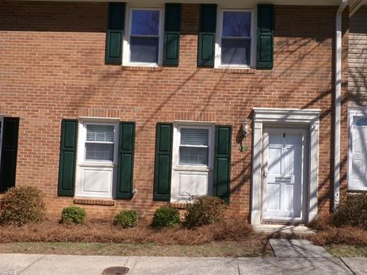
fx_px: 424
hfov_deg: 46.8
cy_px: 128
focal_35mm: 40
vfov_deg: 35.9
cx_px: 189
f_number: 4
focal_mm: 6.6
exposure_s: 1/680
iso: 100
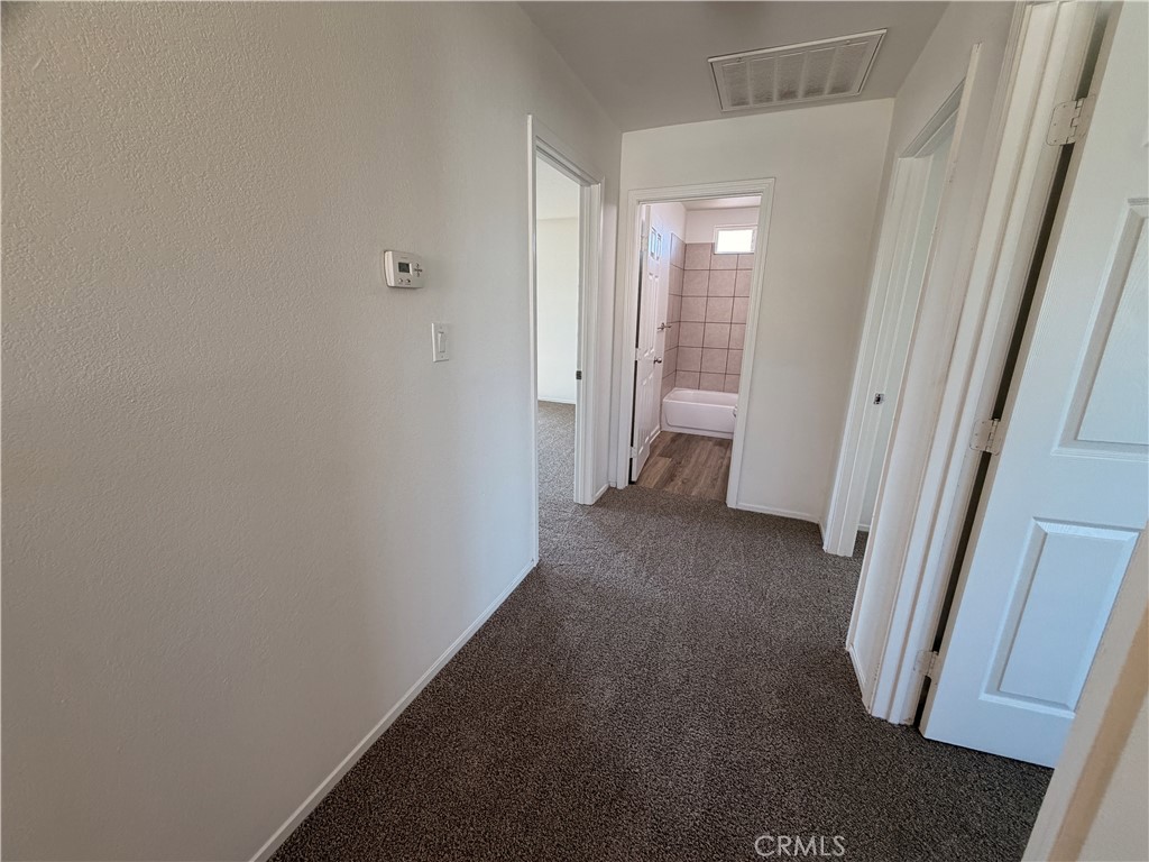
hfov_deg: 102.1
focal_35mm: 14
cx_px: 574
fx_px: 465
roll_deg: -0.9
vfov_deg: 85.7
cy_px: 431
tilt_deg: -16.6
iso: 160
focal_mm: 2.22
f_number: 2.2
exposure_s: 1/120
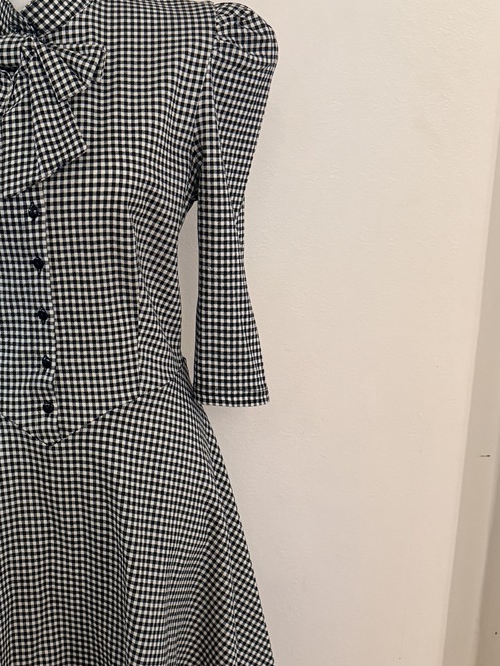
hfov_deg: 28.9
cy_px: 362
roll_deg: +0.5
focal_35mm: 48
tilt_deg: -13.5
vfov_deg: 39.6
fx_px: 924
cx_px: 37
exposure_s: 1/60
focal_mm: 6.76
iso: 500
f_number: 1.78
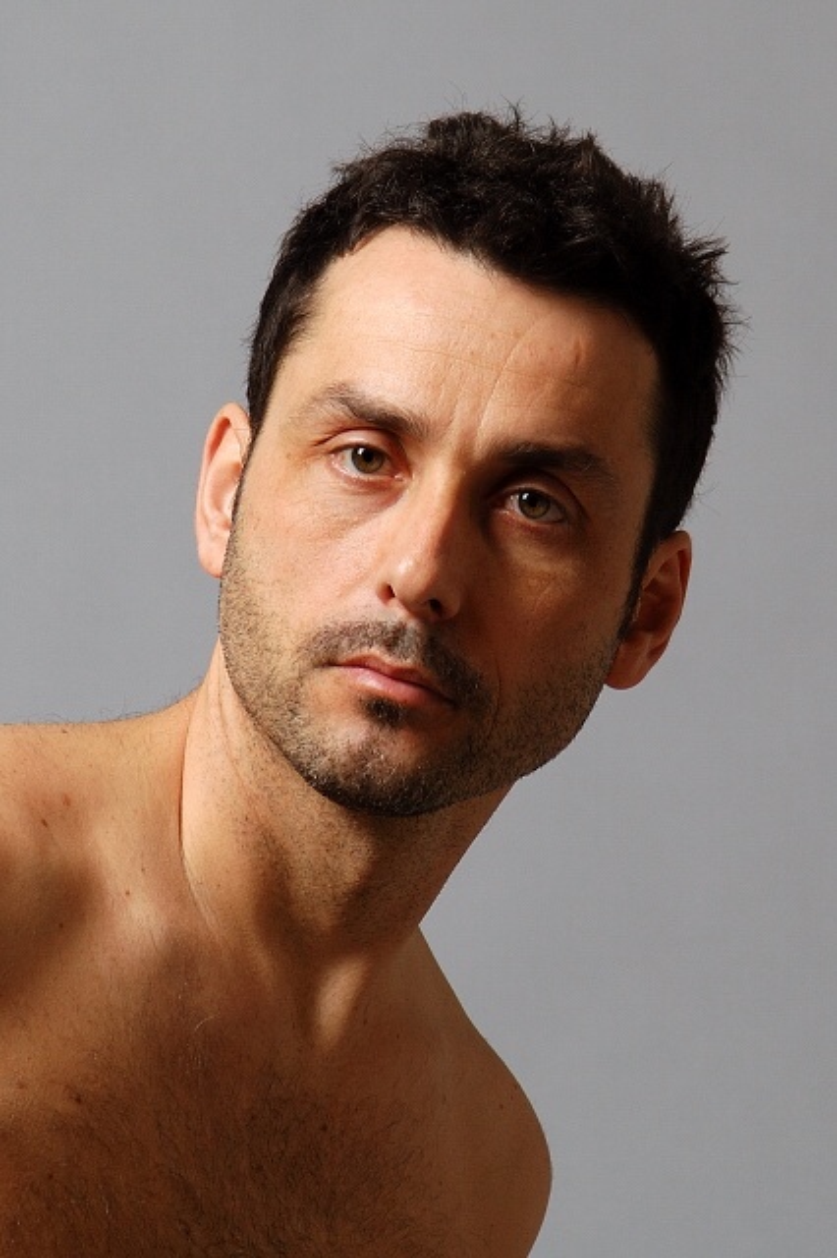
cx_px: 418
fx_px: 7331
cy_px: 629
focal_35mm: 210
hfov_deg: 6.5
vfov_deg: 9.8
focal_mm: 140
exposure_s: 1/160
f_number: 7.1
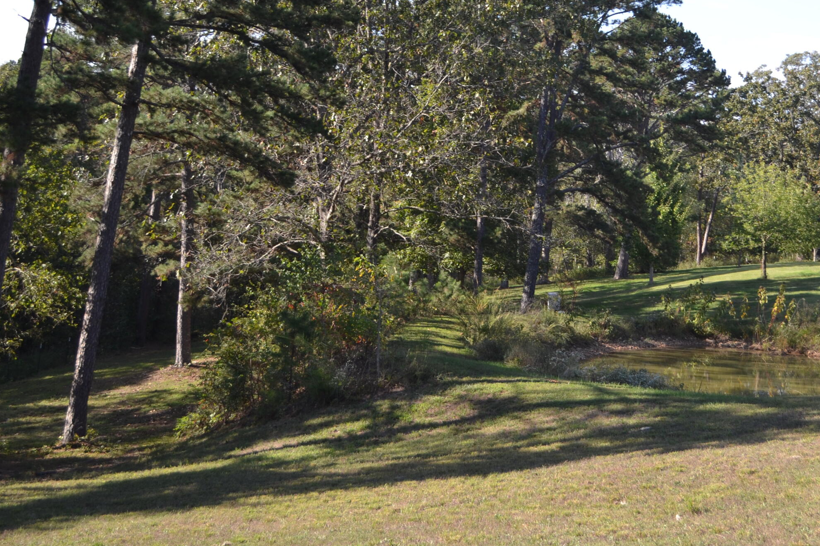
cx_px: 581
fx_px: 1344
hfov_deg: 33.5
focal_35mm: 59
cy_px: 144
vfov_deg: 22.8
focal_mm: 26
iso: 100
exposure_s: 1/160
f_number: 4.2
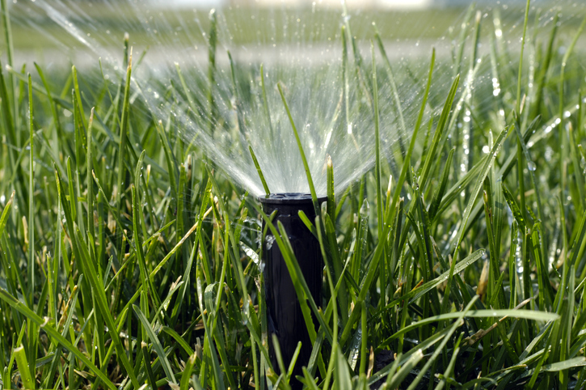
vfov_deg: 18.1
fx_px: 1220
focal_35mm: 75
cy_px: 195
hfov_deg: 27.0
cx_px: 293
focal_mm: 50
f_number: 7.1
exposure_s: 1/160
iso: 200
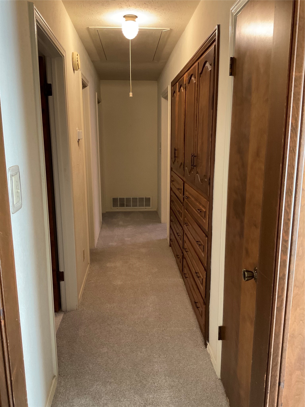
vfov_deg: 61.7
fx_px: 341
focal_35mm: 29
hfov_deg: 48.2
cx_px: 152
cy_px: 204
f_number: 1.8
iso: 250
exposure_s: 1/40
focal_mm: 3
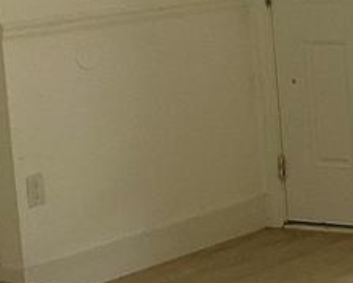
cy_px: 2
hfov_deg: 12.5
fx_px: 1442
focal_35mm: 138
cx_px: 667
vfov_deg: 11.1
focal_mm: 3.3
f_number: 2.4
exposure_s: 1/356
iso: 25
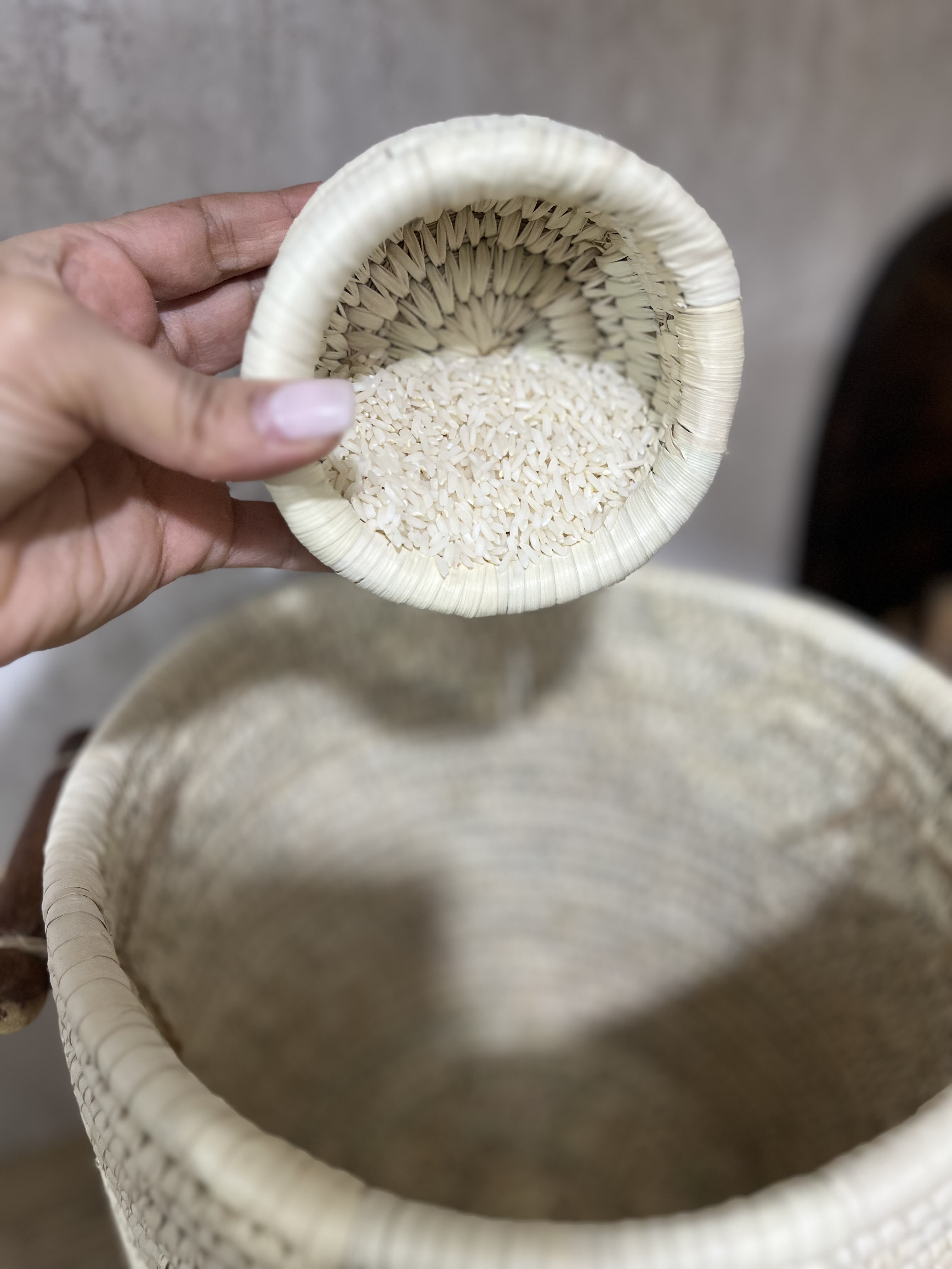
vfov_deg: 67.3
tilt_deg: -30.2
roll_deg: +1.9
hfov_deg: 53.1
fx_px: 953
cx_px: 476
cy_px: 634
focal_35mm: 26
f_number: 1.6
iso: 125
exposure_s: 1/50
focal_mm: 5.1
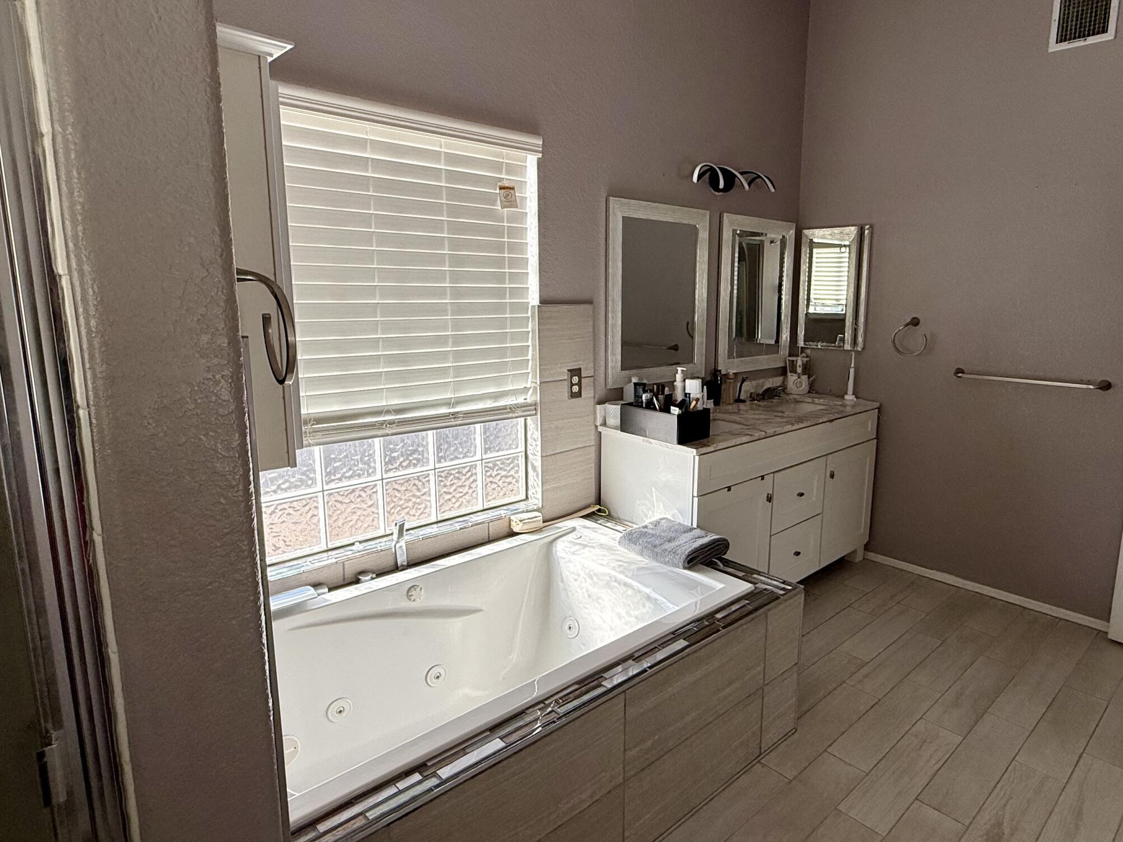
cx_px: 640
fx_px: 681
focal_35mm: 21
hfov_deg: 78.6
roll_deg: -0.8
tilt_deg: -10.2
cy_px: 405
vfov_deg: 63.4
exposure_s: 1/291
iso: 50
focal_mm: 2.22
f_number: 2.2
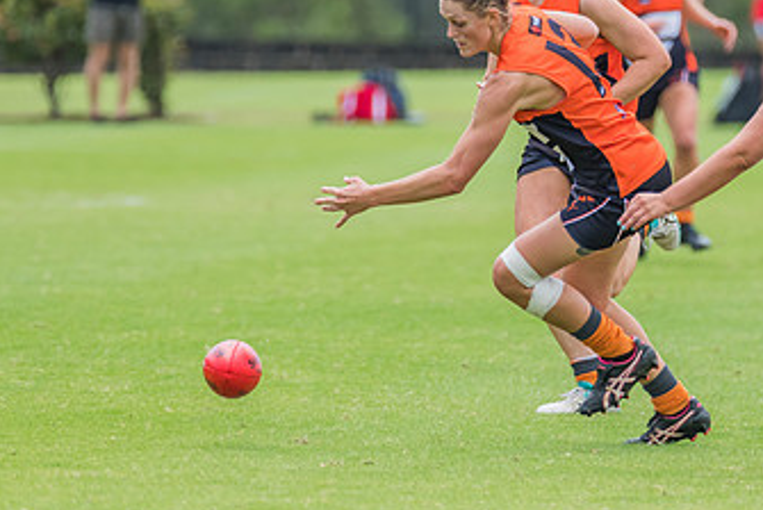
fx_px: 18582
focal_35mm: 876
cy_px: 131
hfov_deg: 2.4
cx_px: 568
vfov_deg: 1.6
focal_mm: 460
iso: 800
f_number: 7.1
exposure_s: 1/1600
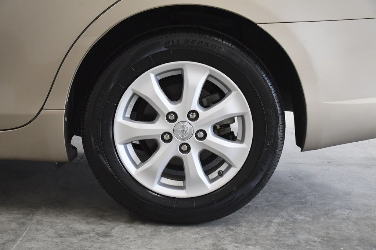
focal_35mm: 51
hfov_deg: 38.9
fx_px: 533
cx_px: 188
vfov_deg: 26.5
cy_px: 125
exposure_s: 1/1600
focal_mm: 34
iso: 1250
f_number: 4.2
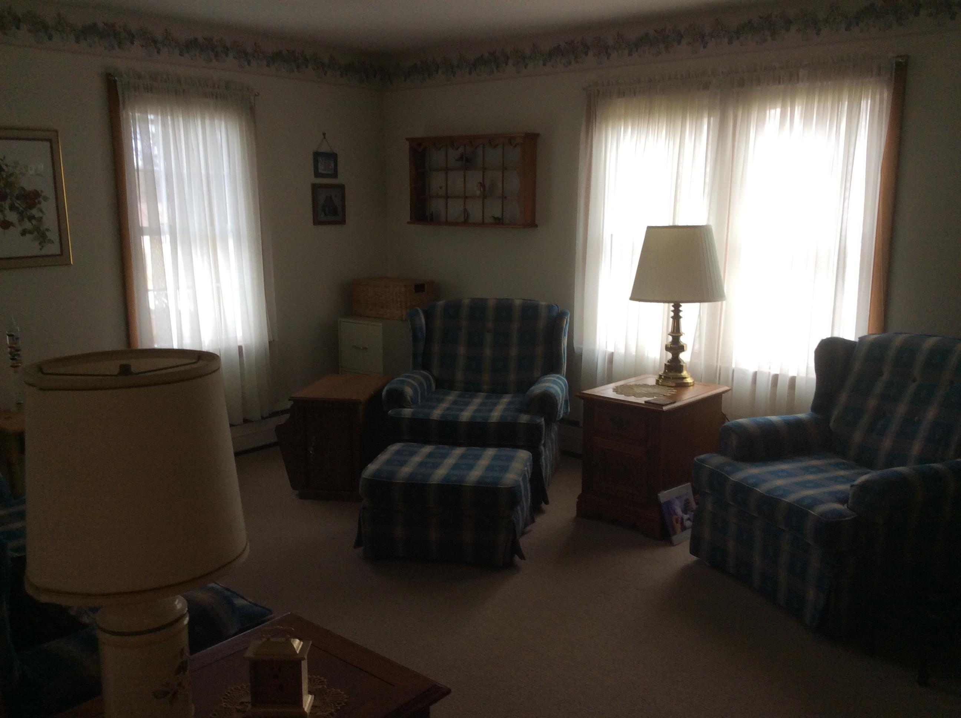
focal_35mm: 32
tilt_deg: -13.1
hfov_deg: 56.9
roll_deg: -0.6
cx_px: 480
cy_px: 359
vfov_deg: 44.1
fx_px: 887
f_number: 2.4
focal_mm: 3.3
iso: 40
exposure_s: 1/40
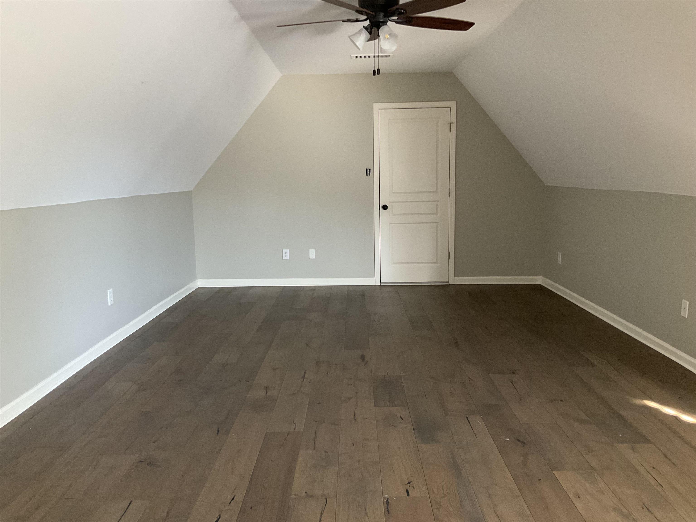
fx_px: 583
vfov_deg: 48.2
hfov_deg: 61.7
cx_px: 348
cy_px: 261
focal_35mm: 29
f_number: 1.8
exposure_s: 1/60
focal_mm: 3
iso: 160
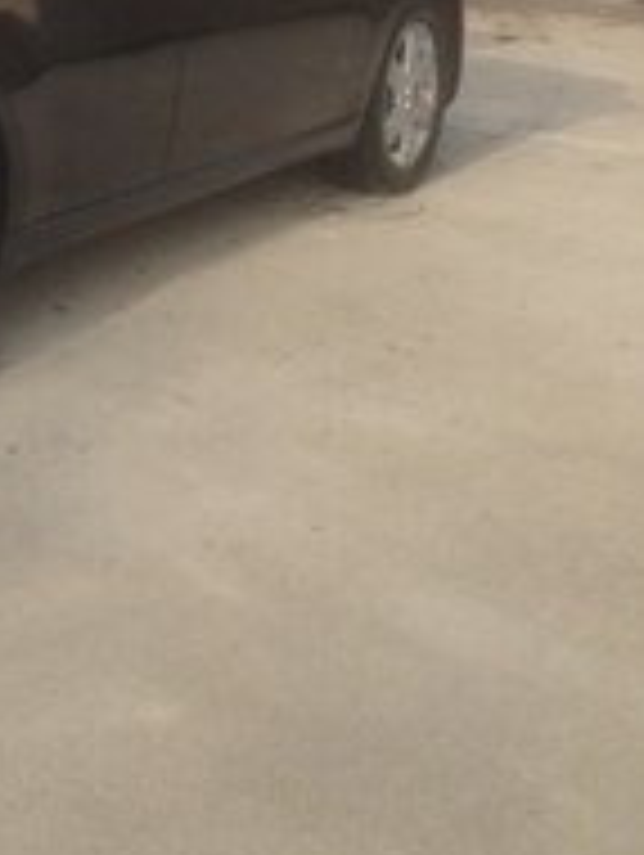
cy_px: -86
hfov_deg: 16.3
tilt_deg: -3.1
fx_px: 2129
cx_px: -185
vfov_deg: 21.6
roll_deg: -0.2
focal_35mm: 86
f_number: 2.4
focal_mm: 4.12
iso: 50
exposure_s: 1/809
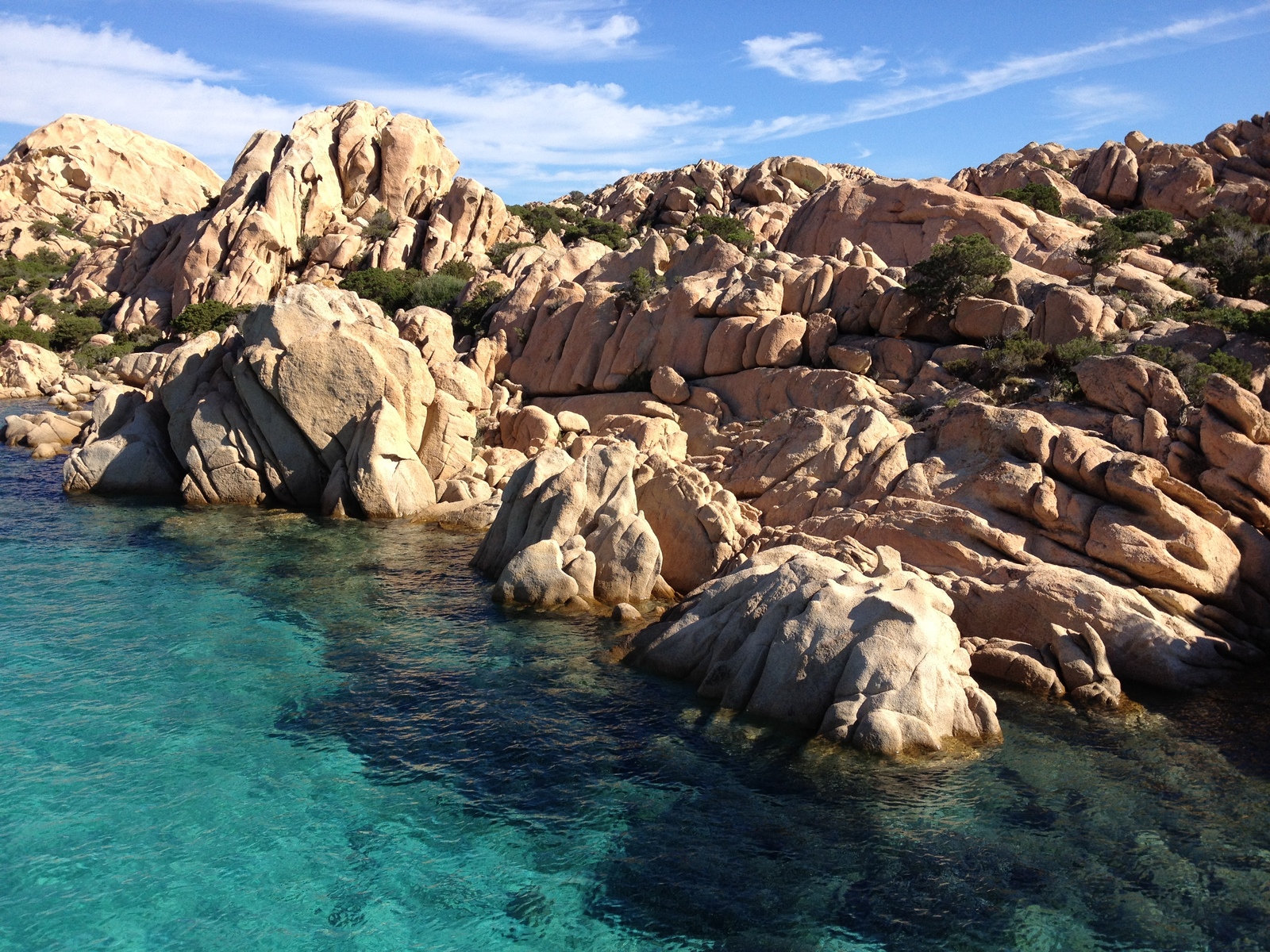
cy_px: 476
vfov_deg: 40.7
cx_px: 635
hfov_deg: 52.6
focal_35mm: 35
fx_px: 1284
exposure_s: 1/1381
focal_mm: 4.28
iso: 64
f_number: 2.4
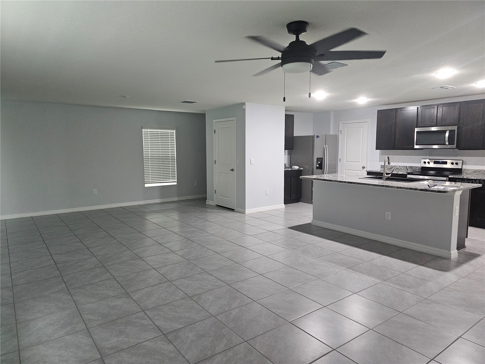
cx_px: 242
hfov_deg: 73.9
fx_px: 322
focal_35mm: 23
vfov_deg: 58.9
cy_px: 182
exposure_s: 1/120
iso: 800
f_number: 1.7
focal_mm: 6.3
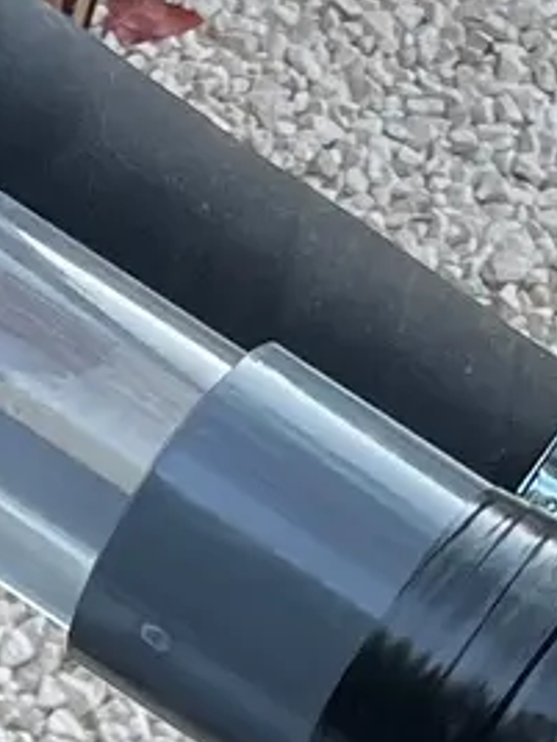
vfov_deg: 9.0
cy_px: 1722
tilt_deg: -57.8
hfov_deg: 7.2
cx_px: -524
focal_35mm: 199
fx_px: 4269
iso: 125
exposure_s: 1/121
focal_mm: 4.2
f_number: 1.6
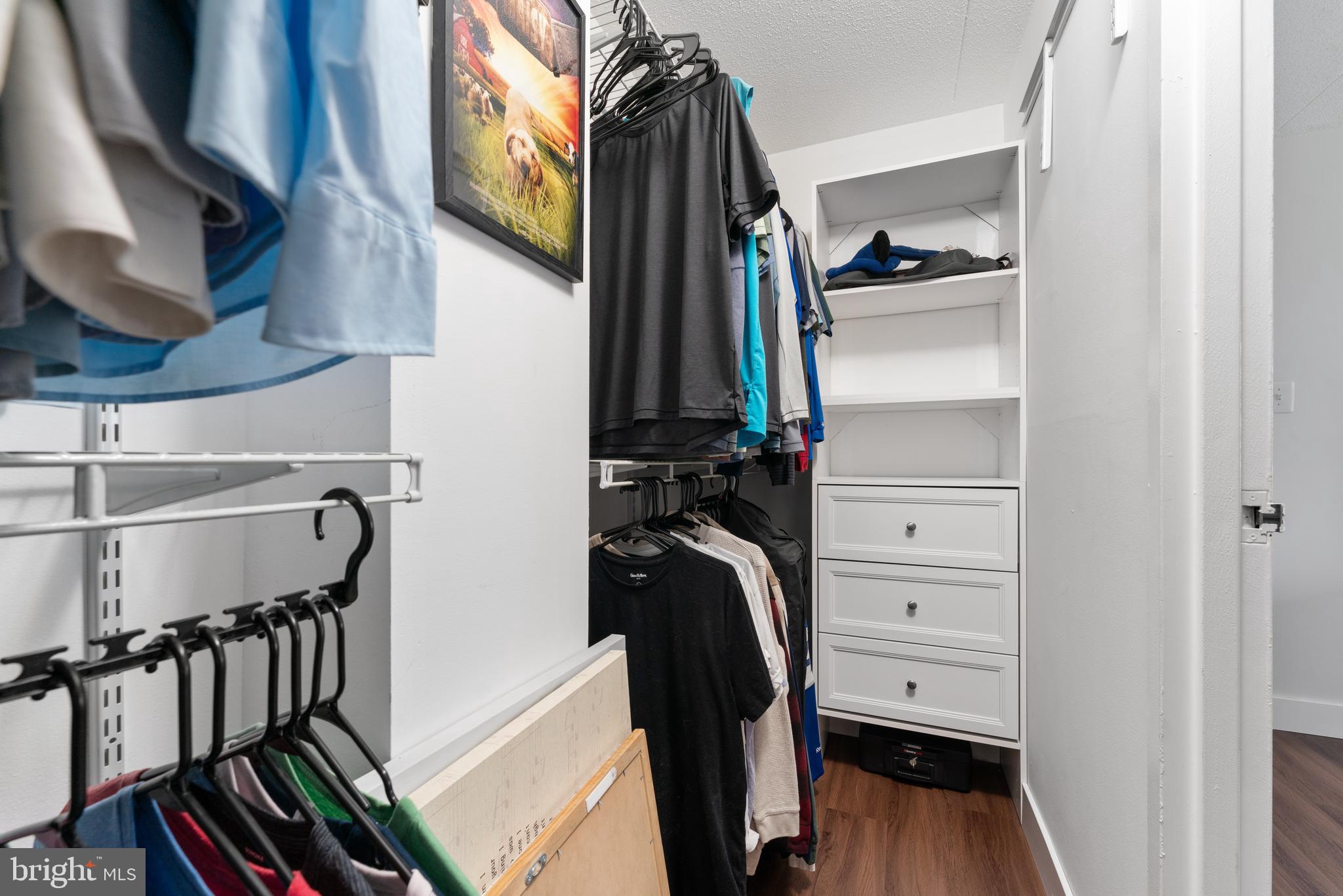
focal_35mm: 14
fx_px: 522
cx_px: 672
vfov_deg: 81.2
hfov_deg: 104.2
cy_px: 448
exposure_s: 1
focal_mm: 14
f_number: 8
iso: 500
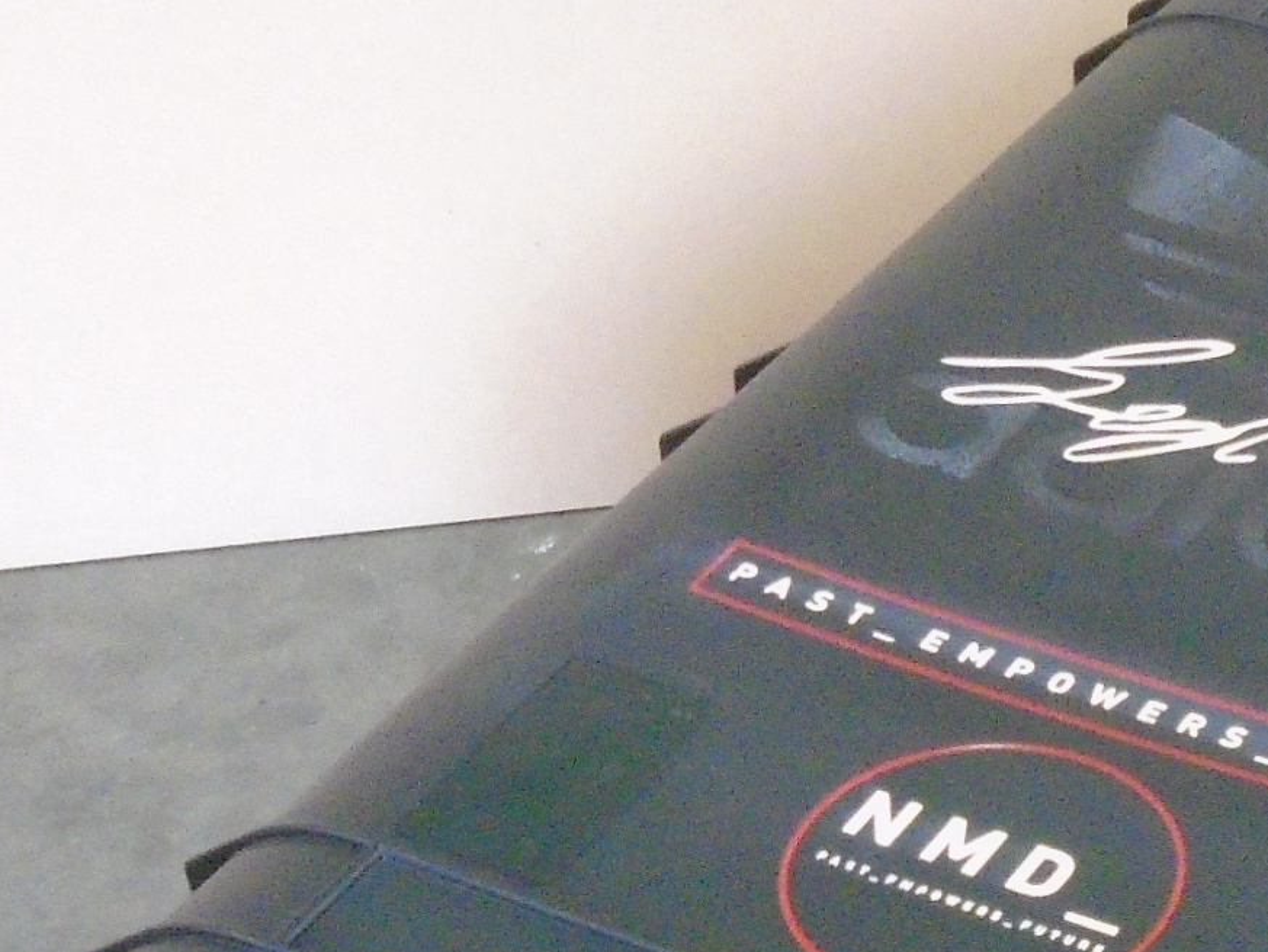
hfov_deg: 20.1
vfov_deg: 15.8
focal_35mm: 92
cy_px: 959
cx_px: 1476
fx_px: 3370
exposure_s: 1/25
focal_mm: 5.5
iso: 800
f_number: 3.5
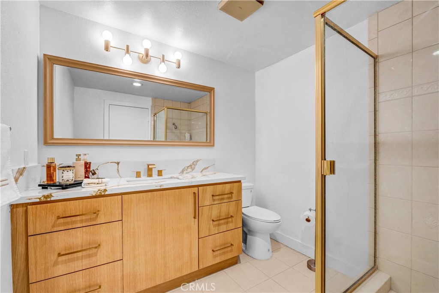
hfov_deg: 100.4
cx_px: 220
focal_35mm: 15
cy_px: 146
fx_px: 183
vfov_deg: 77.3
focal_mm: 10
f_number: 8
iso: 640
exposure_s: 1/40
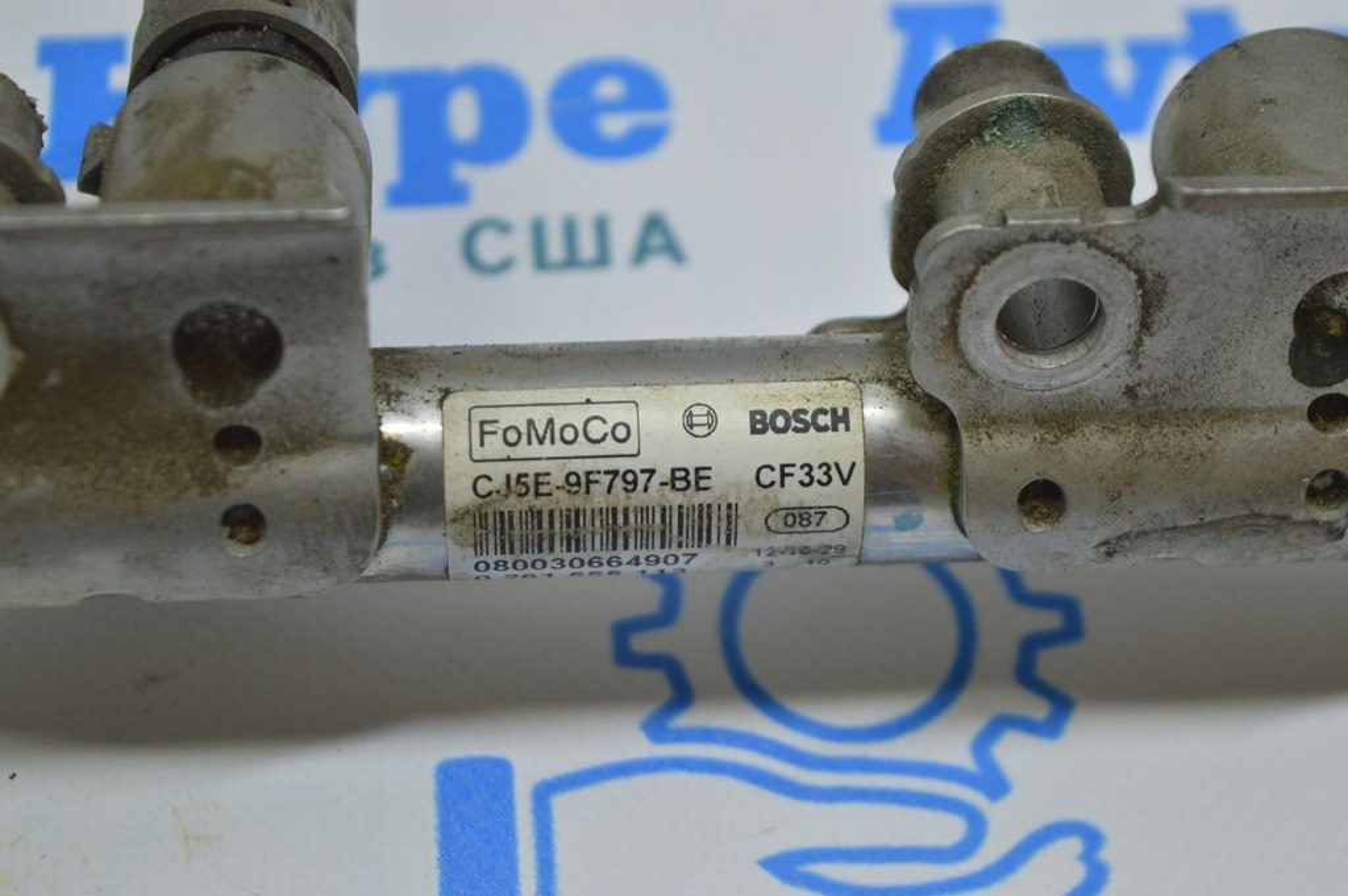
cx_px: 674
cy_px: 448
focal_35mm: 82
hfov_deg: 24.6
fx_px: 3087
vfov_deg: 16.5
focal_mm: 55
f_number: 5.6
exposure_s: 1/50
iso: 400
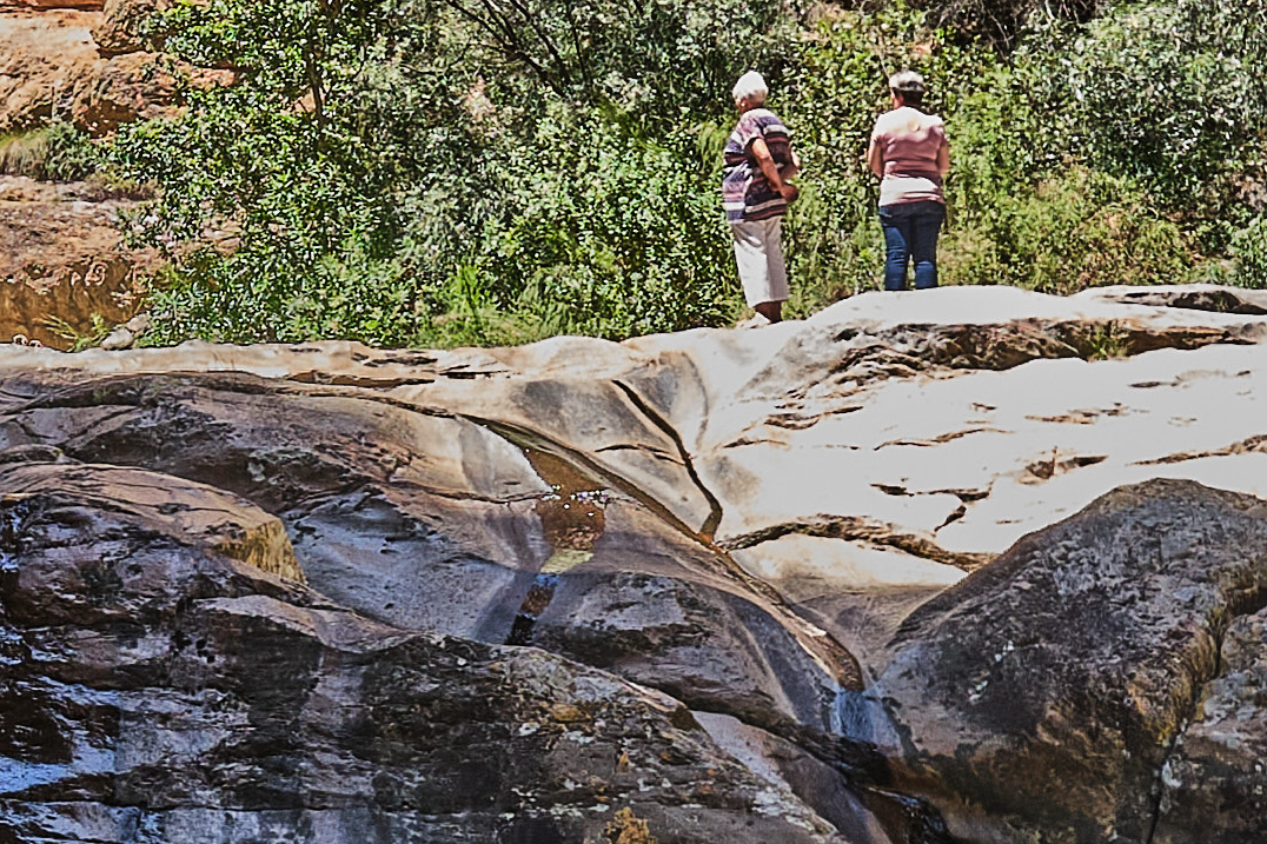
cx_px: 278
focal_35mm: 87
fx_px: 3061
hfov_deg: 23.1
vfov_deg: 15.7
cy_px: 393
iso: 250
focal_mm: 10
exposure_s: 1/160
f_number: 5
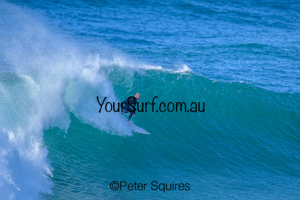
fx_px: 6668
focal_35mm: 800
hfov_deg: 2.6
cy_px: 100
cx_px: 150
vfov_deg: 1.7
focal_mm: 800
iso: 720
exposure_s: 1/2000
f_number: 6.3
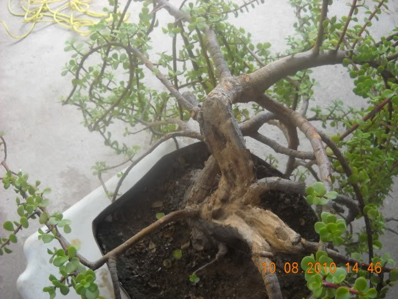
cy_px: 150
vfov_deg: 35.1
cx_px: 199
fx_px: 471
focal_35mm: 41
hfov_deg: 45.8
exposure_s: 1/60
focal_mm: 6.72
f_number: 3.1
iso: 175
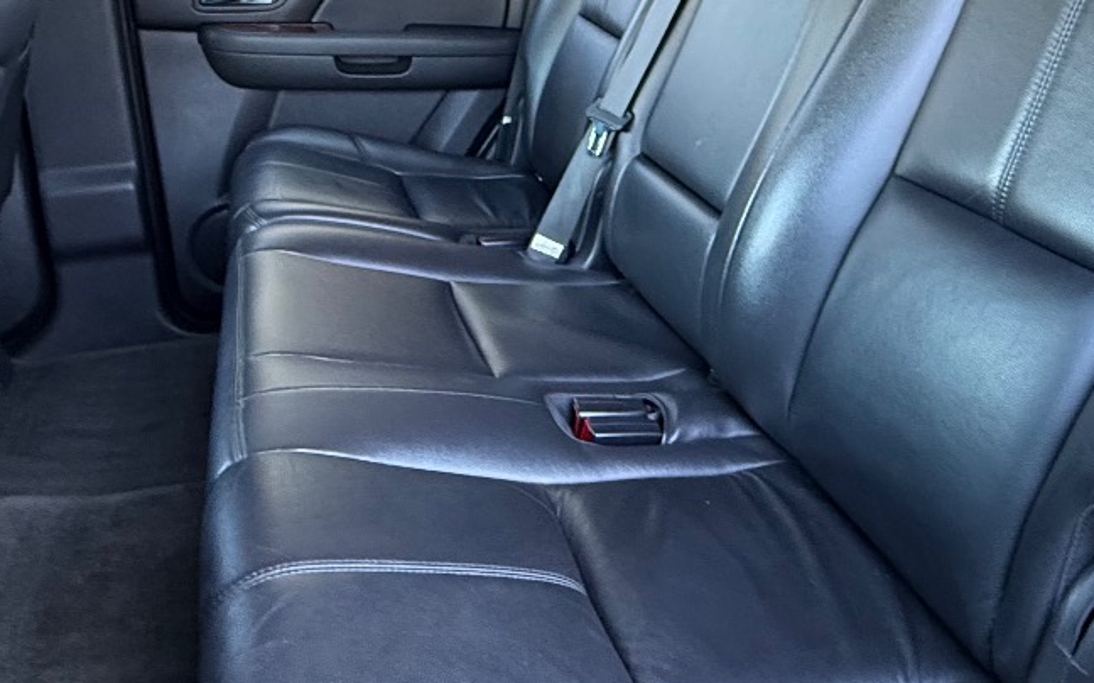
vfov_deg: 37.0
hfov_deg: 58.0
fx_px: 984
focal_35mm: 33
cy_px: 142
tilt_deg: -16.8
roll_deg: -2.2
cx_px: 599
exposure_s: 1/60
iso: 500
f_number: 2.2
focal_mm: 2.22
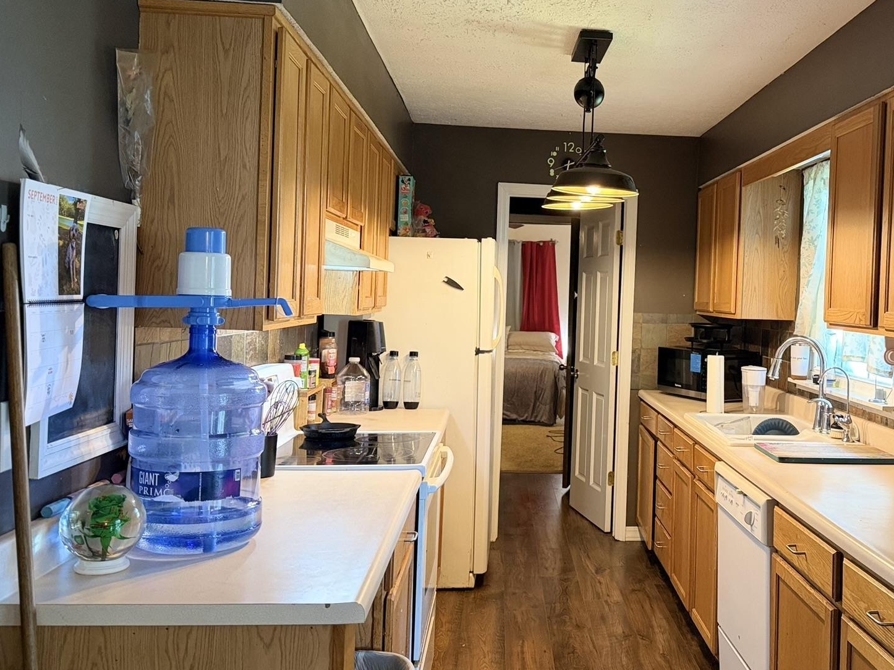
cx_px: 590
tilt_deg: -0.7
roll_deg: -2.6
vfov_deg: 41.7
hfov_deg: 53.0
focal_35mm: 34
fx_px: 878
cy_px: 303
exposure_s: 1/60
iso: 500
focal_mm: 6.76
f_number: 1.78
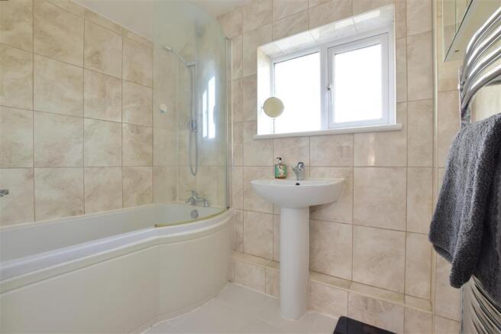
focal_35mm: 15
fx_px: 209
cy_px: 167
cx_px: 250
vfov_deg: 77.3
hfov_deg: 100.4
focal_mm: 10
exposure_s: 1/10
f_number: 11
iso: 400
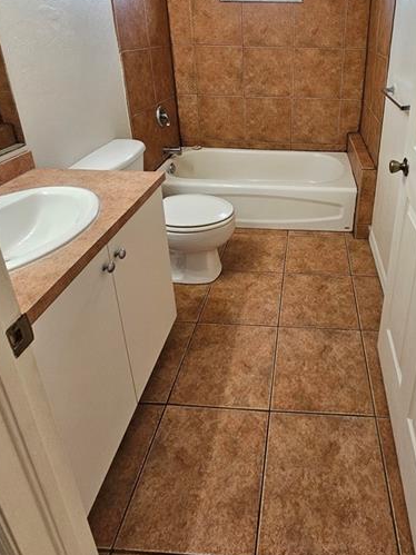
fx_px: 321
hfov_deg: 63.8
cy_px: 152
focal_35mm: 20
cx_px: 286
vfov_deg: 76.9
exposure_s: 1/60
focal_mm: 2.2
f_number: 2.2
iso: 200
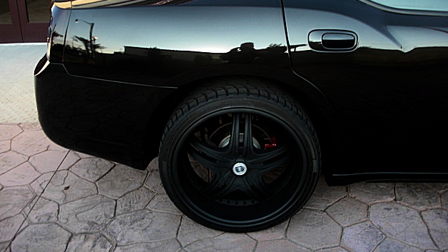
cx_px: 226
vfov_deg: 29.6
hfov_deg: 50.5
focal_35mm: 40
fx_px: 475
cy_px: 99
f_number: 2.8
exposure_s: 1/100
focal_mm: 6.3
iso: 50
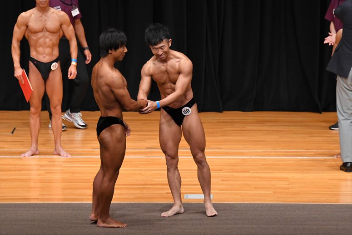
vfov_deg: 5.4
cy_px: 118
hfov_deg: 8.1
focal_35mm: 255
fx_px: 2492
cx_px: 176
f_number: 5.6
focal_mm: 170
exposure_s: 1/400
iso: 4000
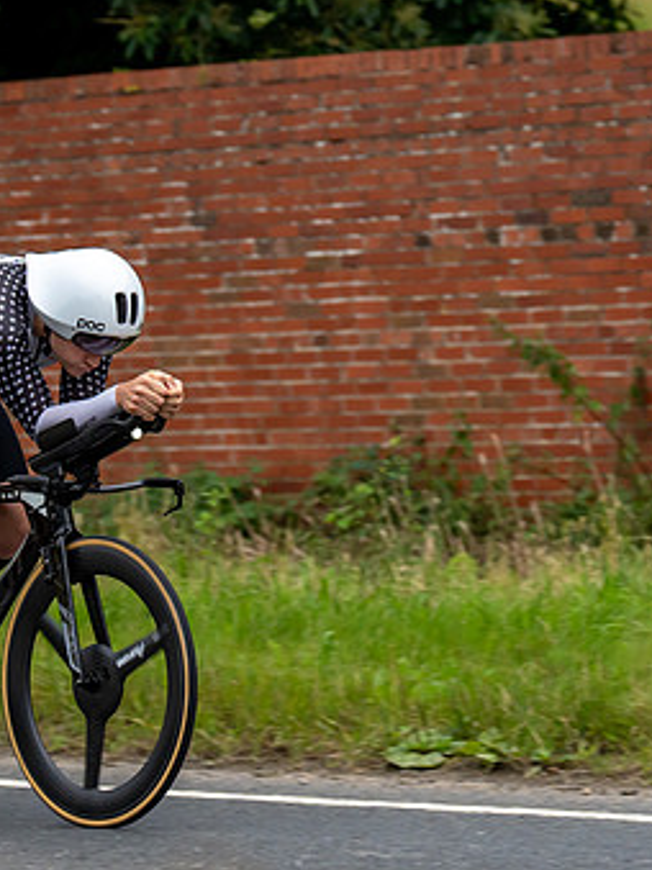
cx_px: -21
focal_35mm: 221
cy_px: 330
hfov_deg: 6.7
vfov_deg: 9.0
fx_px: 5554
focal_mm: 80
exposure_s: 1/640
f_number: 3.2
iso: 1000
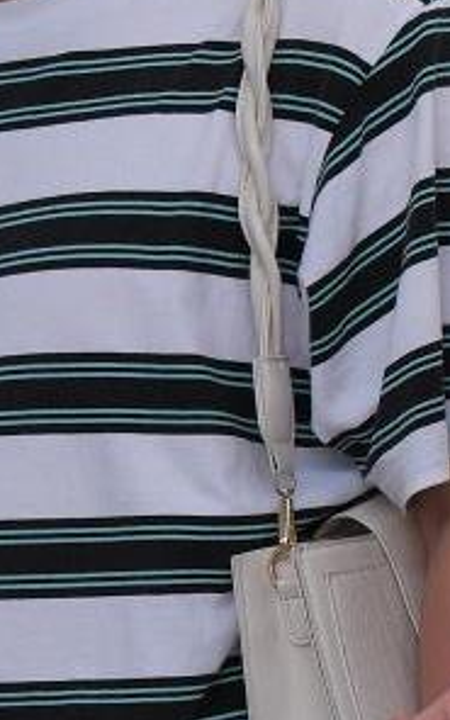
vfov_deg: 2.9
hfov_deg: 1.8
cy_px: 1142
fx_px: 14344
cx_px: 957
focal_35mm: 731
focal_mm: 92
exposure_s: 1/800
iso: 360
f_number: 4
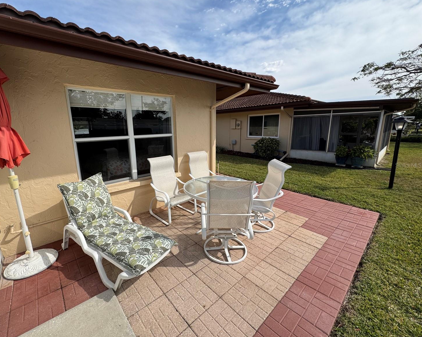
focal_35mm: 15
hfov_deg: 96.5
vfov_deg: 84.0
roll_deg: +1.0
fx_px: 187
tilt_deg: -12.1
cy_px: 165
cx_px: 191
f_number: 2.2
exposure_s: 1/2028
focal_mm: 2.22
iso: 50
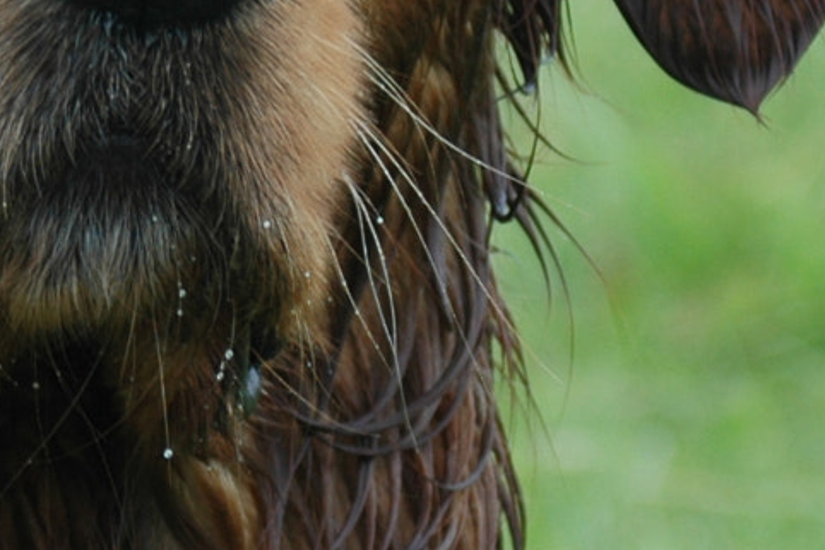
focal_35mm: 510
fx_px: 11683
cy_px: 216
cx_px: -108
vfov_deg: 2.7
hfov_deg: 4.0
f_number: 5.6
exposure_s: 1/125
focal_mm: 80
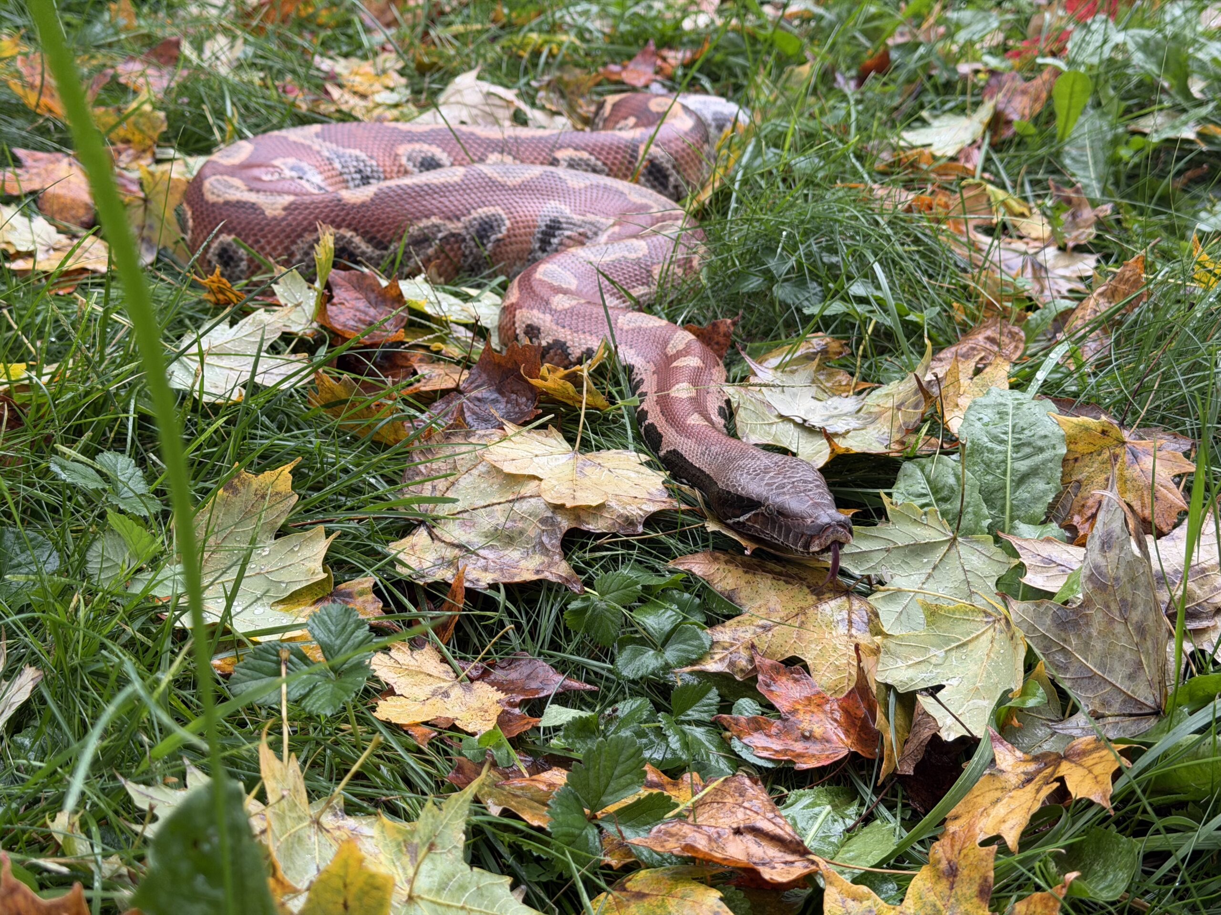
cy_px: 458
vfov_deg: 30.3
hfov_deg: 39.7
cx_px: 610
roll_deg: +0.3
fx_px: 1693
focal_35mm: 48
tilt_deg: -22.3
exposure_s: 1/121
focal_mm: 6.76
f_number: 1.78
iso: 100
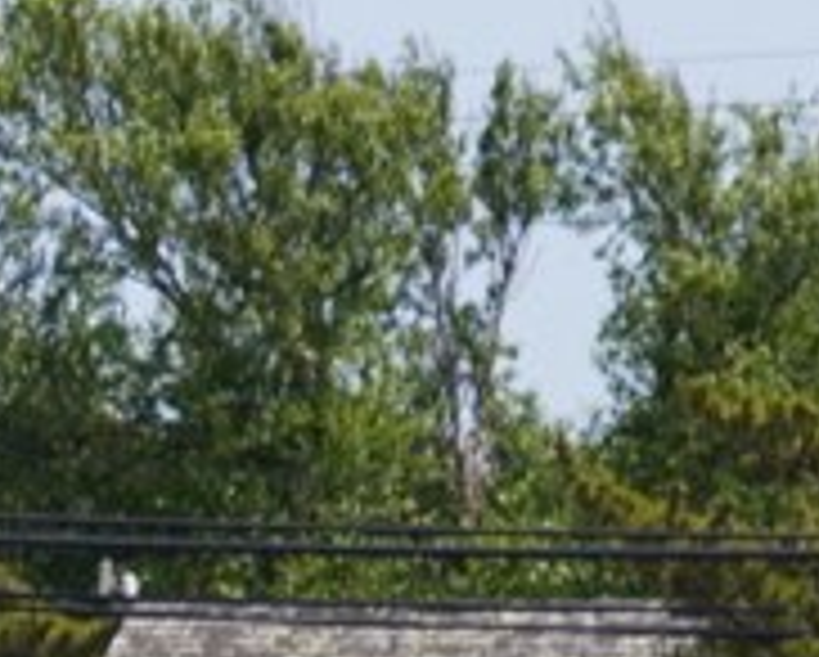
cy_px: 1186
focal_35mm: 378
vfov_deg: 4.1
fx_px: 9161
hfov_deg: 5.0
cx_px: -1120
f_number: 5
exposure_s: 1/640
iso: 100
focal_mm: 34.9
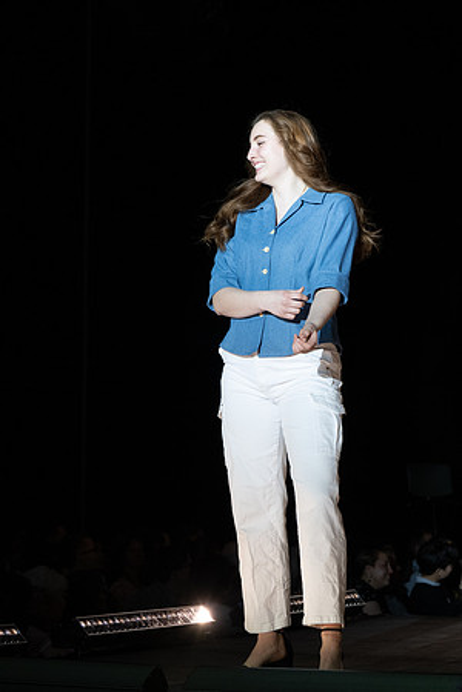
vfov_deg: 14.8
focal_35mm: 139
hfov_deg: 9.9
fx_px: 2674
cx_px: 259
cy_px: 353
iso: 1250
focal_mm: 82
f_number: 5.6
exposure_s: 1/400
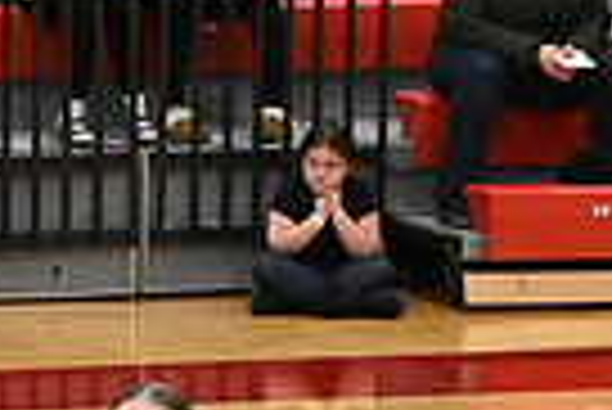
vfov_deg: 2.7
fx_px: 8509
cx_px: -675
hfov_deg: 4.1
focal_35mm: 500
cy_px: 669
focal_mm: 78
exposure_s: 1/400
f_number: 4
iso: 8000
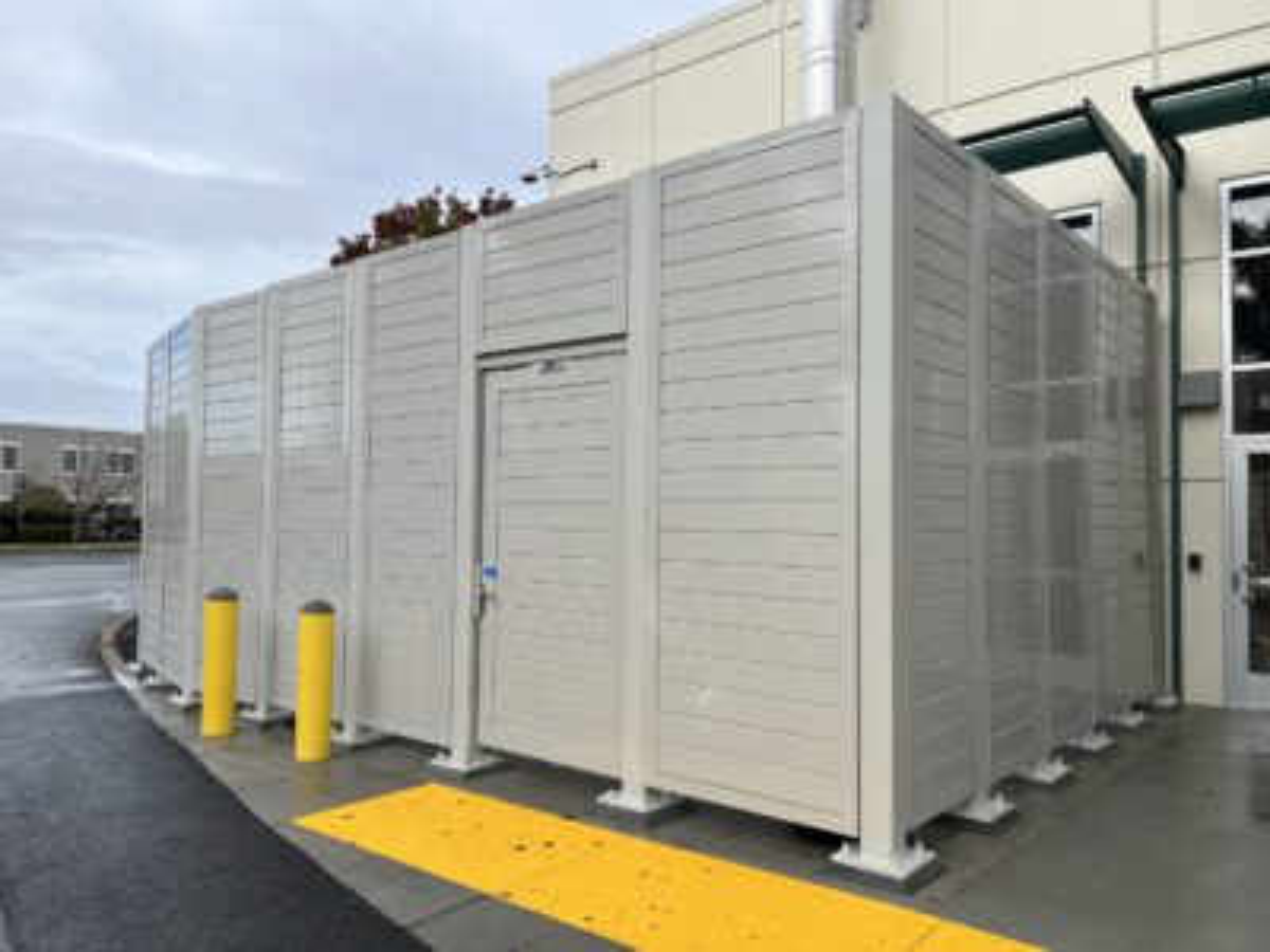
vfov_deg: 53.1
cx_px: 635
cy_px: 476
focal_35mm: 26
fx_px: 954
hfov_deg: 67.3
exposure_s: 1/2632
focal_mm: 5.1
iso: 50
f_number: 1.6
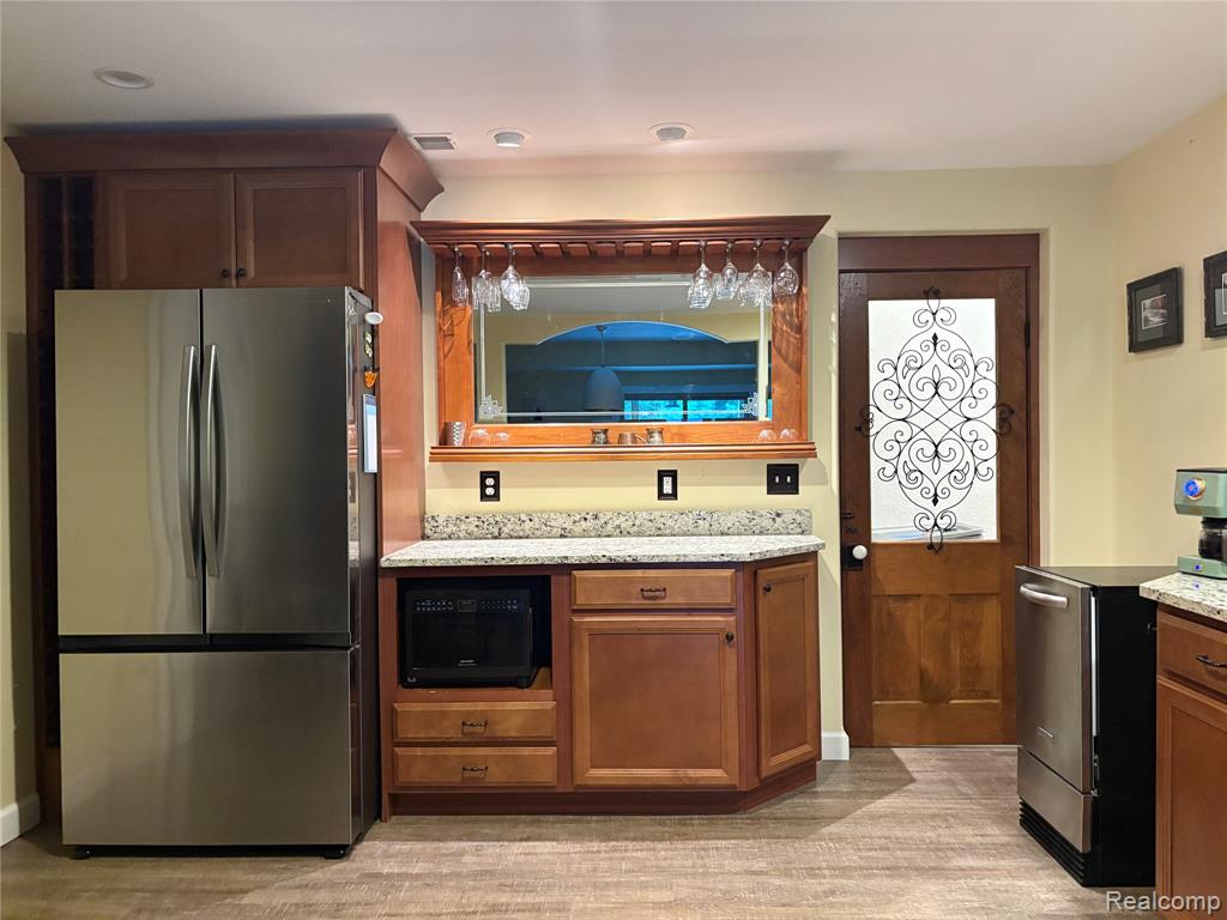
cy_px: 460
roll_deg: +2.2
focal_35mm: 26
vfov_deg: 53.1
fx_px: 922
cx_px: 614
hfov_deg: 67.3
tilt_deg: +0.1
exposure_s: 1/40
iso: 500
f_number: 1.6
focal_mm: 5.96
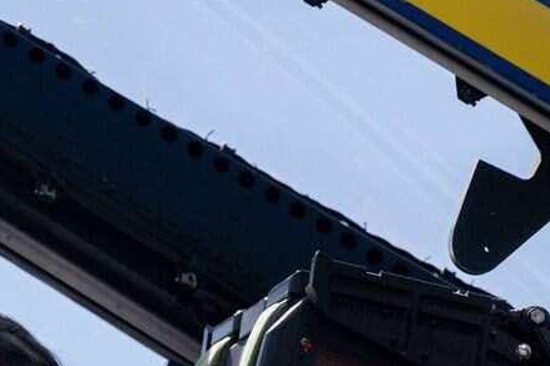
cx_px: -193
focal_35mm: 383
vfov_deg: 3.6
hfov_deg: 5.4
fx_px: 5847
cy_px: 493
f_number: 4
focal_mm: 140
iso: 400
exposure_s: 1/4000
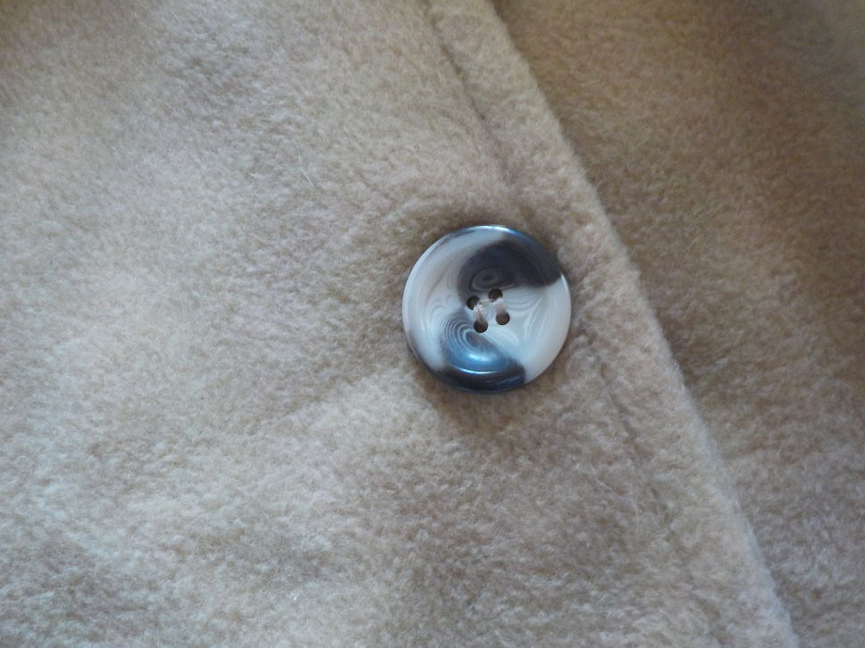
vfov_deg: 45.4
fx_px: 775
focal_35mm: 31
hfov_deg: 58.3
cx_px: 425
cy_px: 317
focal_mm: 4.1
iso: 400
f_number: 3.3
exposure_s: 1/13
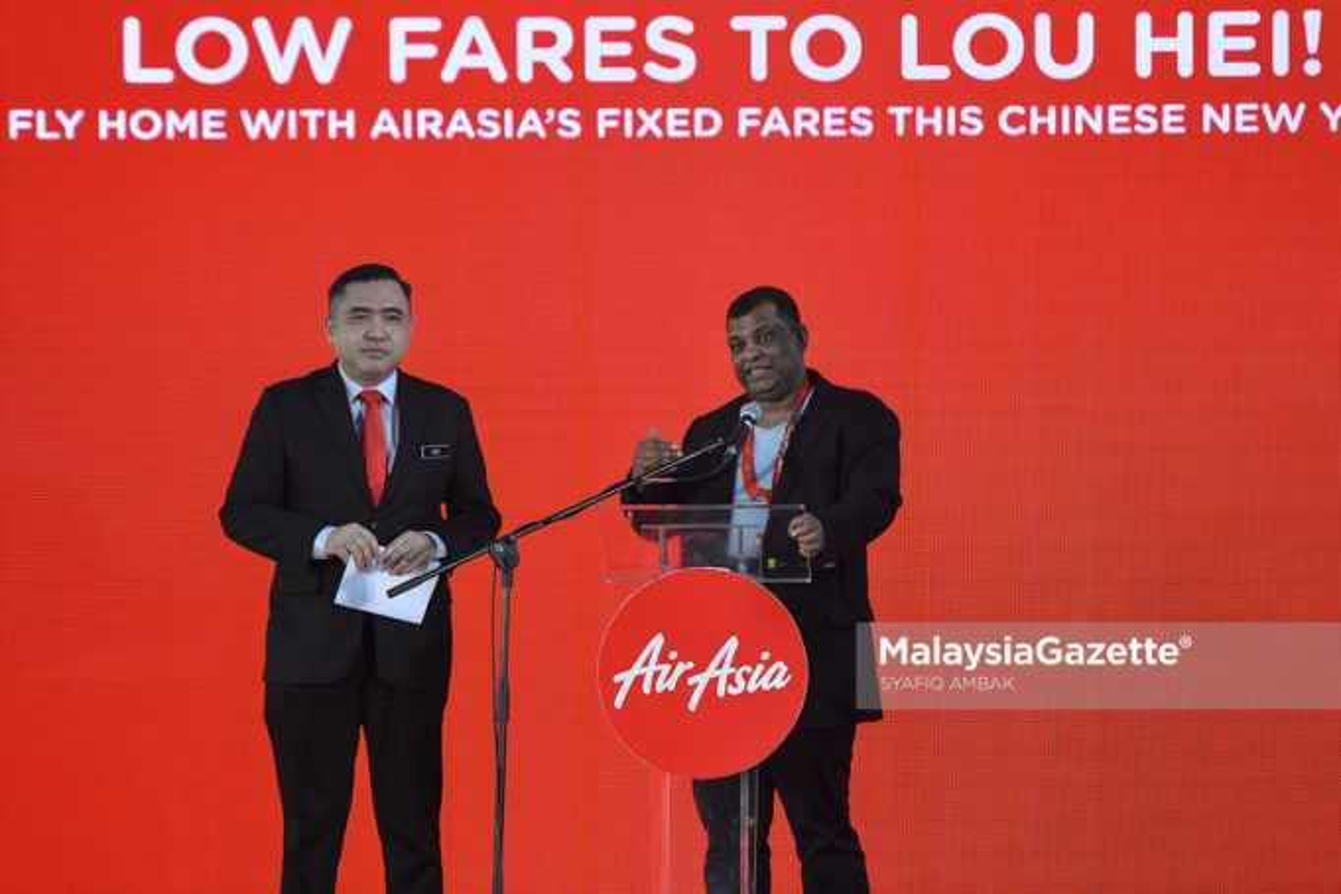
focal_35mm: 160
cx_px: 670
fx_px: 5960
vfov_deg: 8.6
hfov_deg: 12.8
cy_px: 447
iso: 640
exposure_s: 1/250
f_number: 3.5
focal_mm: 160
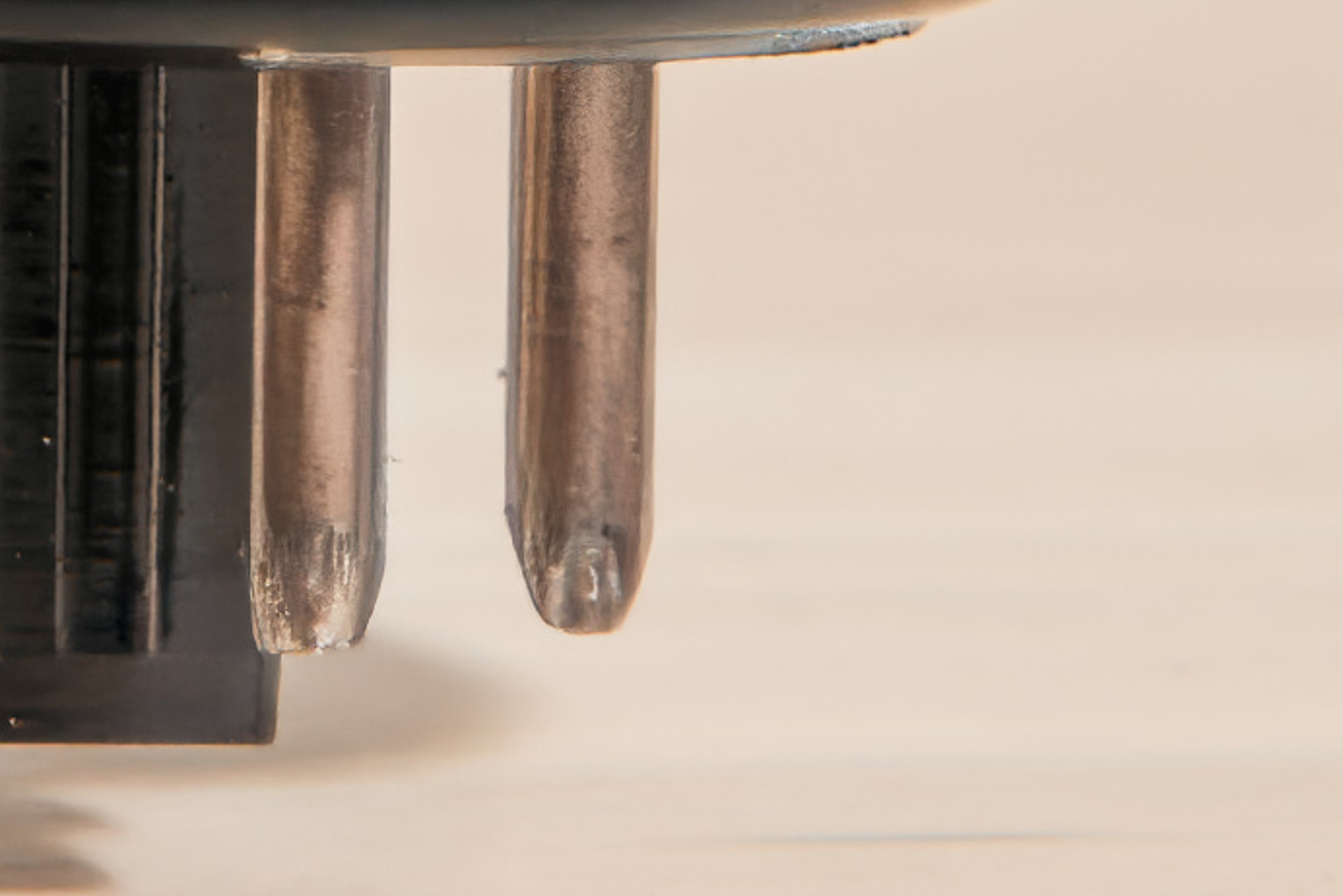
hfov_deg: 3.4
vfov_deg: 2.3
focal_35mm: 597
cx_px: 29
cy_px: -1036
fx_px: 22280
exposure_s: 1/200
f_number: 13
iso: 50
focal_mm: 70
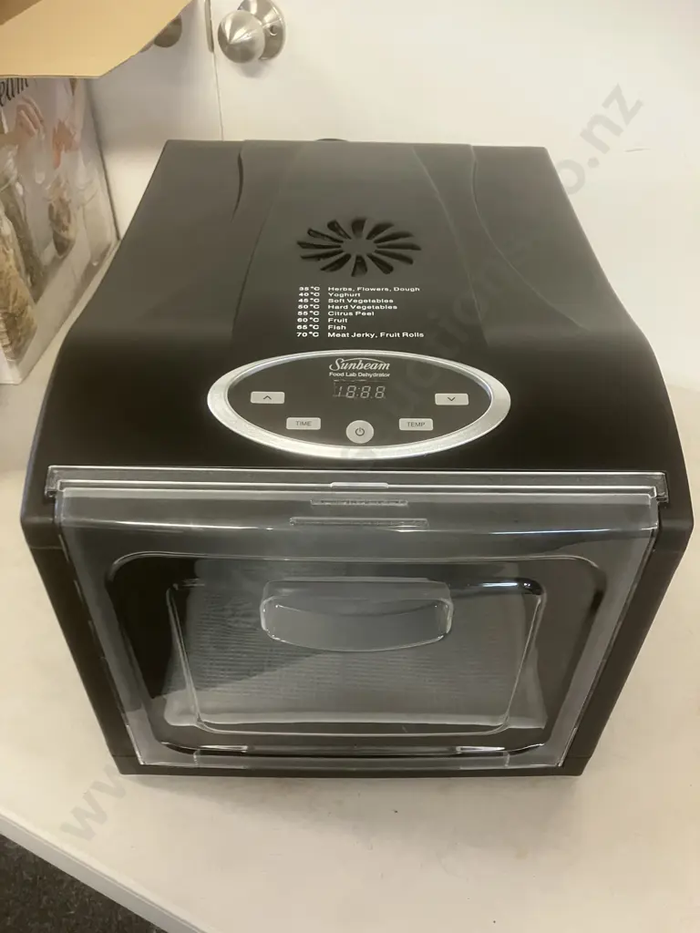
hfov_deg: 49.7
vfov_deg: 63.4
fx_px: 755
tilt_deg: -42.7
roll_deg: -2.5
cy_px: 466
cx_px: 350
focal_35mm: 28
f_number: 1.8
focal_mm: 3.99
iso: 320
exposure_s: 1/50
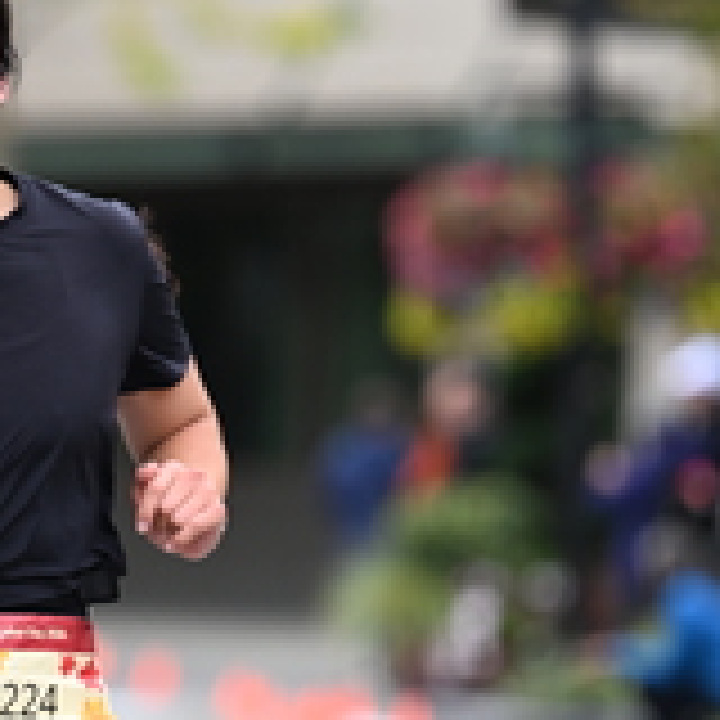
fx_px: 11319
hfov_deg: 3.6
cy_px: 482
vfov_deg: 3.6
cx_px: 7
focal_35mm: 481
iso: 640
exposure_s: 1/2000
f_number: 2.8
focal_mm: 165
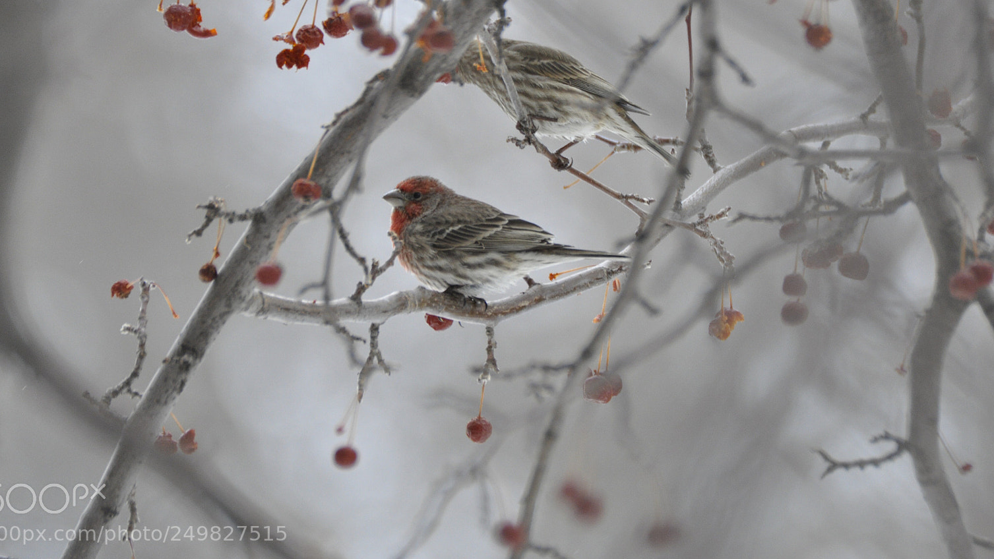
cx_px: 470
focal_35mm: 833
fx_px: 21957
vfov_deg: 1.5
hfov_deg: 2.6
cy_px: 235
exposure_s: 1/500
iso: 900
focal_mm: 500
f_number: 6.3
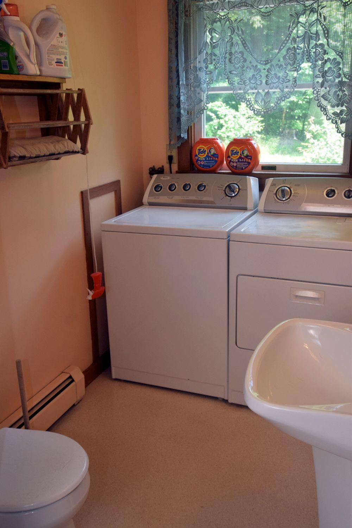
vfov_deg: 53.1
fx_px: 528
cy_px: 264
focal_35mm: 36
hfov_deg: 36.9
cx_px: 176
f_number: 5.6
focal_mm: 24
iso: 800
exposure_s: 1/125
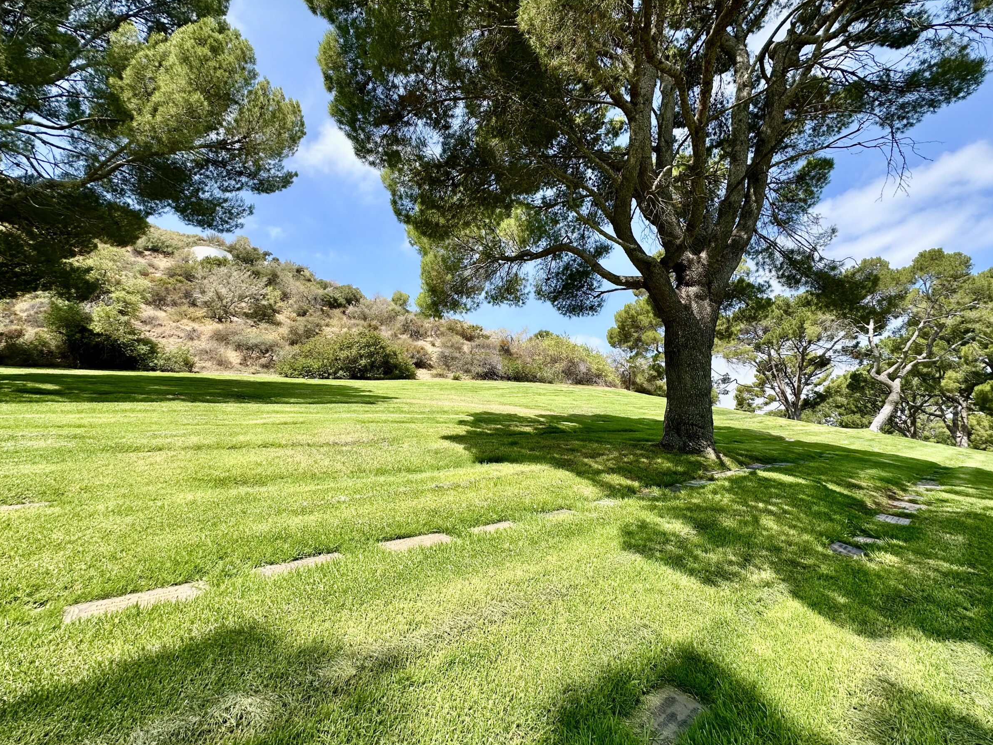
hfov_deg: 98.2
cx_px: 503
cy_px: 357
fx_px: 430
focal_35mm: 15
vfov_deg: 81.7
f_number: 2.2
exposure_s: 1/997
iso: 50
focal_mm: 2.22
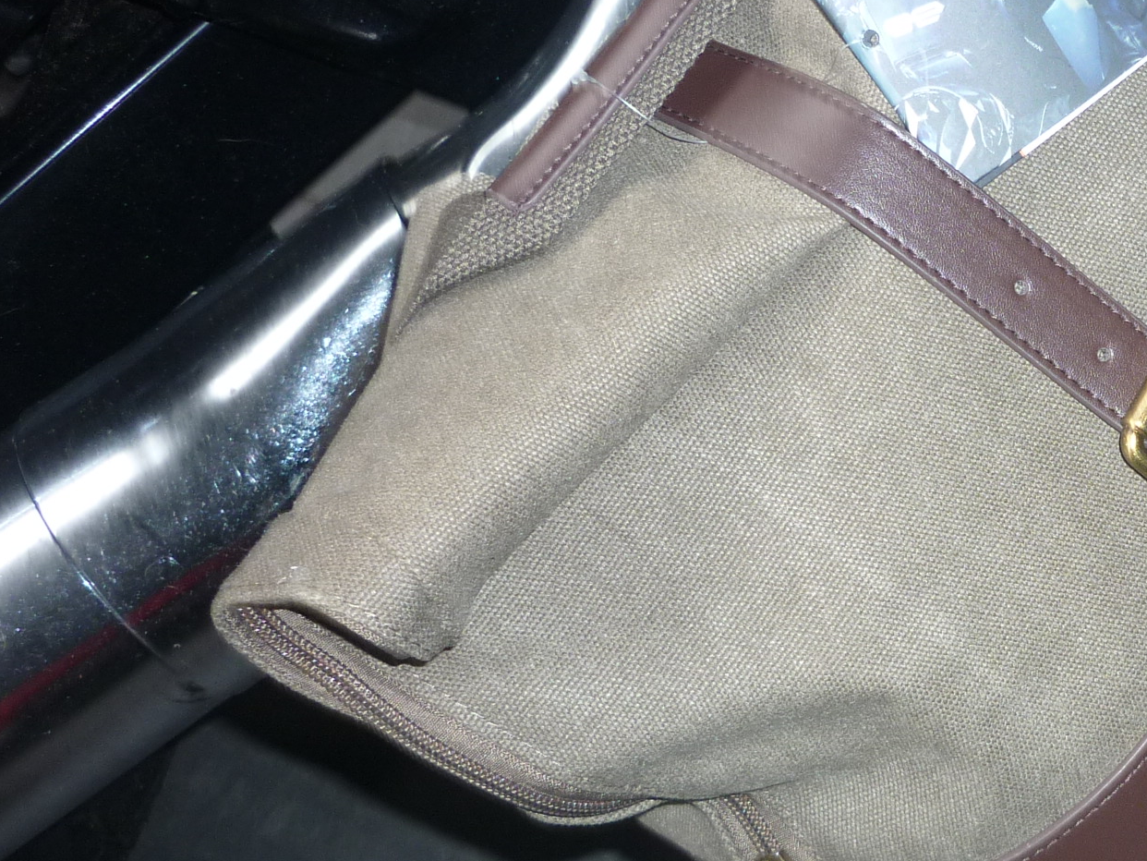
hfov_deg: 27.2
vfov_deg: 21.6
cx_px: 1105
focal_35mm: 68
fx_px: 2254
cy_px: 542
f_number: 2.8
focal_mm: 5.5
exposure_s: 1/30
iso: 100
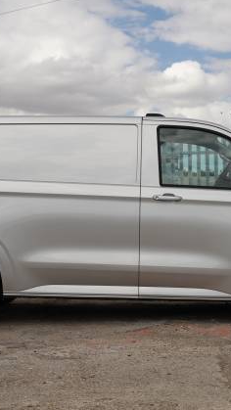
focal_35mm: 73
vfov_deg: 28.9
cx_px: 126
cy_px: 204
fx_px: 795
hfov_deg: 16.5
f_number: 4.5
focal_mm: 45.7
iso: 100
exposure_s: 1/400
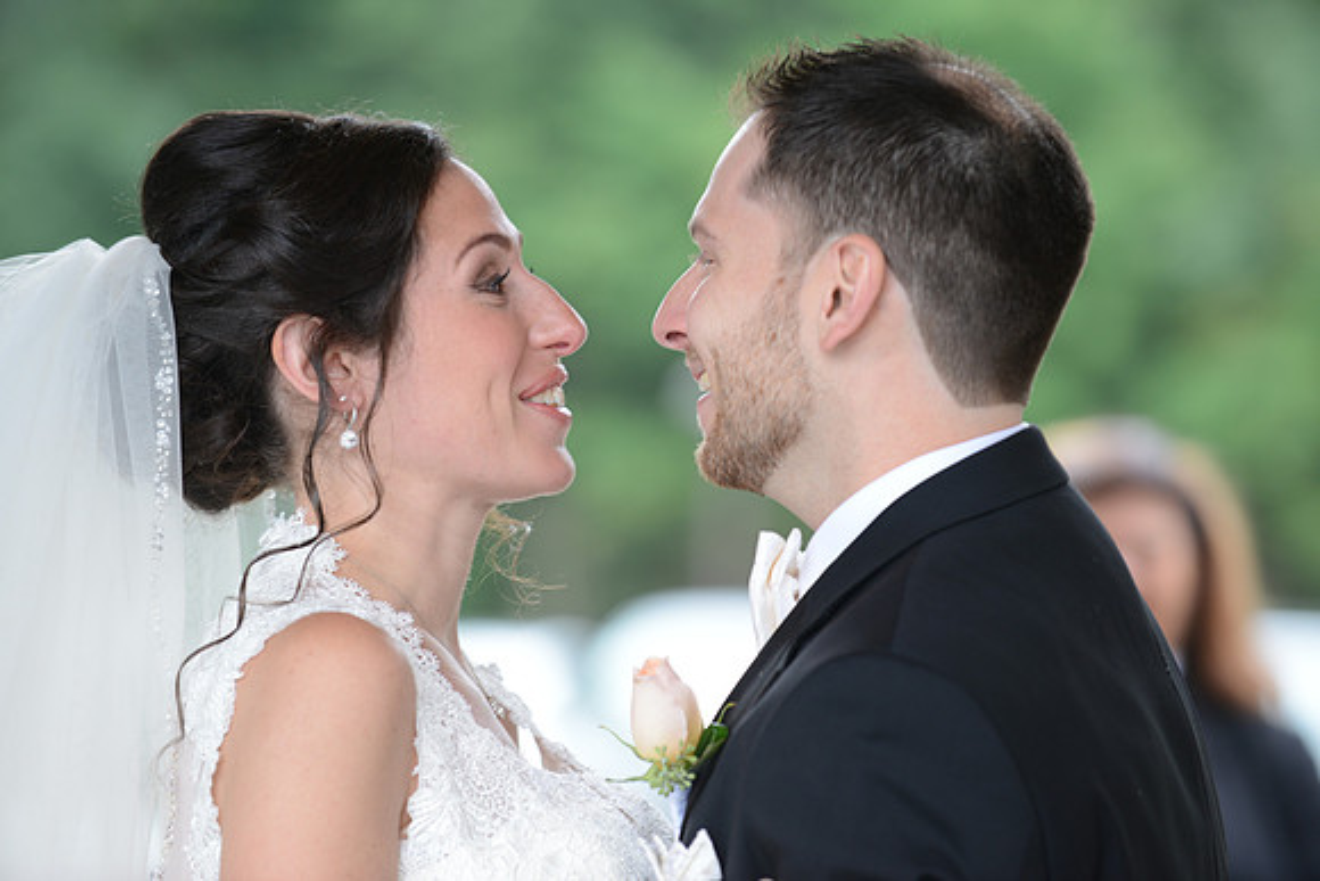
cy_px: 440
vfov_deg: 6.9
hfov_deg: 10.3
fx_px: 7335
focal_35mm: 200
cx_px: 660
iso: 320
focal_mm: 200
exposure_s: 1/125
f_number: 5
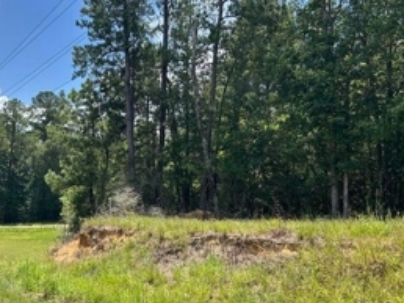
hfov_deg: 49.5
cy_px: 156
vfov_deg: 38.6
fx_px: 431
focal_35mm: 37
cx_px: 142
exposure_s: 1/1972
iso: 50
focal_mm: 5.7
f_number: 1.5
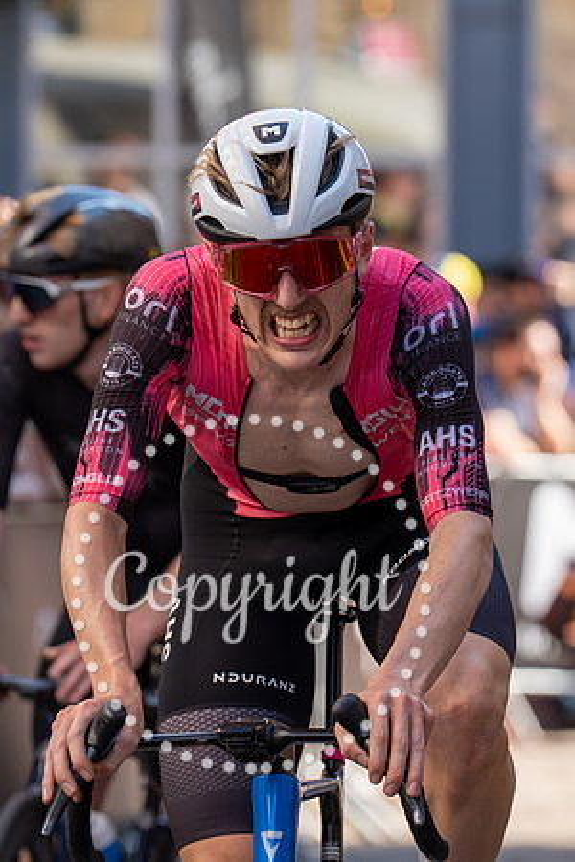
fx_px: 10045
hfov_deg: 3.3
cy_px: 437
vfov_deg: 4.9
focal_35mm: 419
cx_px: 356
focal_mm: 176
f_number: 4
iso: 400
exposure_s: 1/1000
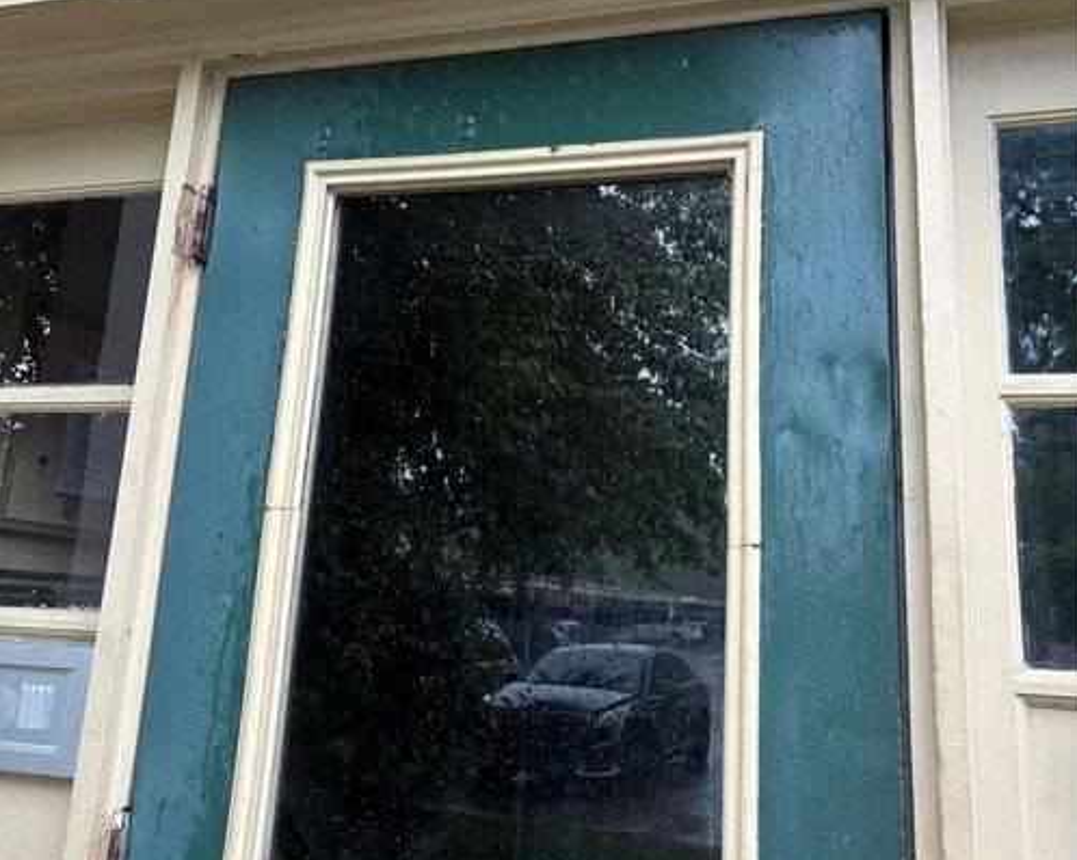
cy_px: 325
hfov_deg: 52.9
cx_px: 538
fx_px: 1083
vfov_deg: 43.0
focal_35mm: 34
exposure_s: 1/102
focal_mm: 5.96
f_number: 1.6
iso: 125
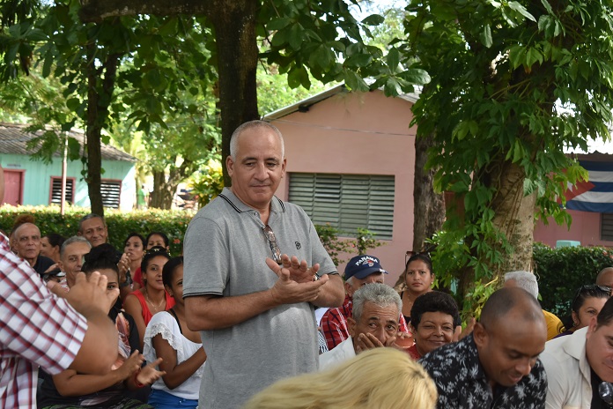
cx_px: 306
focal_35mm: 75
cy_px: 204
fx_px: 1277
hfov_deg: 27.0
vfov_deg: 18.2
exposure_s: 1/125
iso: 400
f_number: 5.6
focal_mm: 50
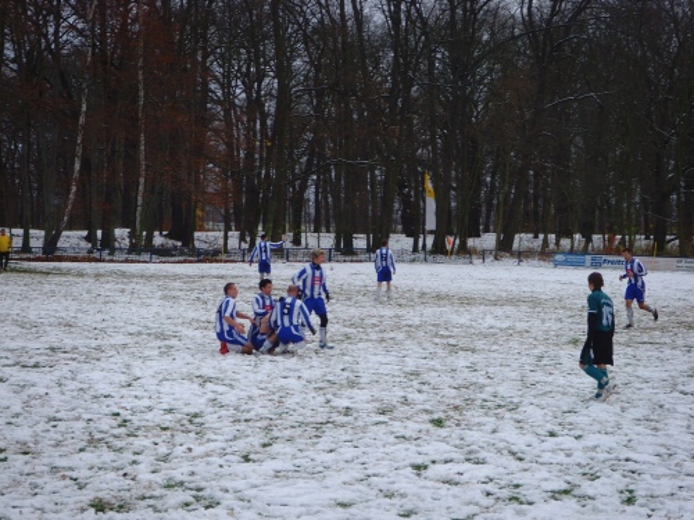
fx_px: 1905
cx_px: 347
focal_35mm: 95
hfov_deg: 20.7
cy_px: 260
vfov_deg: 15.6
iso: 100
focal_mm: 16
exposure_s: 1/125
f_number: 4.4
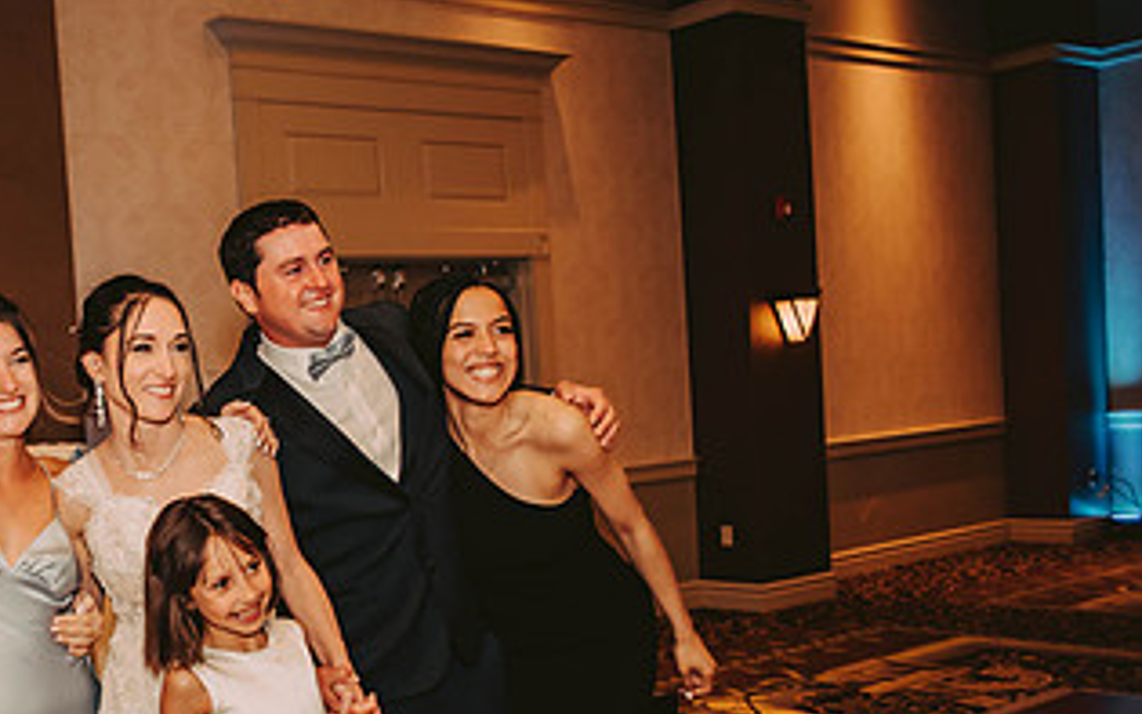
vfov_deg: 28.3
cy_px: 498
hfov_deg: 40.6
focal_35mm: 45
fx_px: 1401
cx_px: 94
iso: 800
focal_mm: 24
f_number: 2.8
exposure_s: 1/125
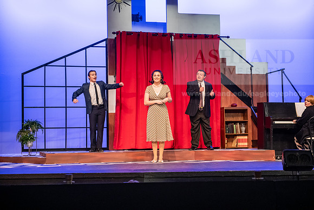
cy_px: 105
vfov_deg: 19.5
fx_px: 611
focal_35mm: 70
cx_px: 157
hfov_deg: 28.8
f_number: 3.2
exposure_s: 1/200
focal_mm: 70
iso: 2500
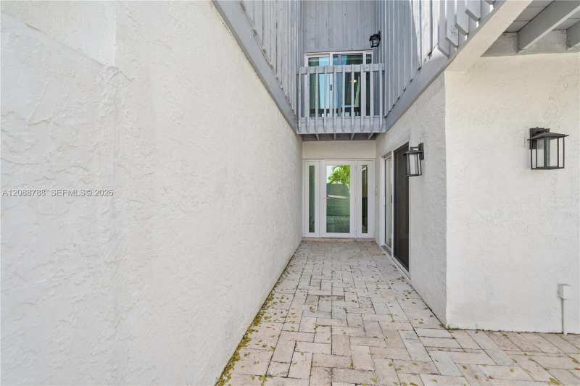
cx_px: 290
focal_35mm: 16
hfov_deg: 96.7
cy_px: 193
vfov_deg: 73.7
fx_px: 258
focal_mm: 16
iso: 100
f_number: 6.3
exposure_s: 1/60
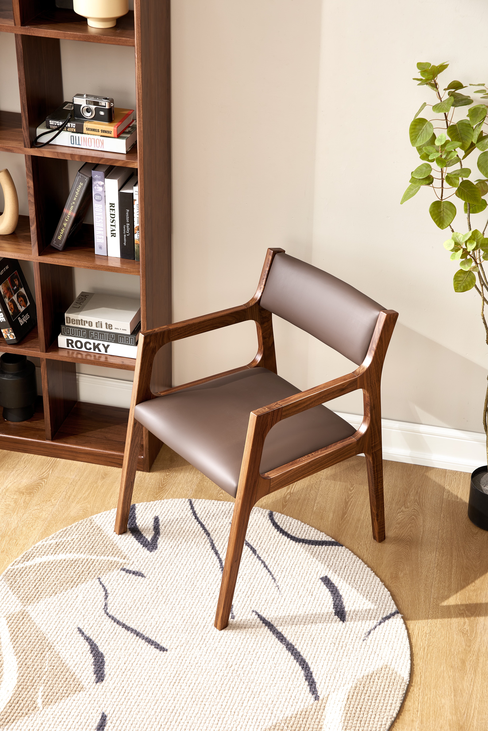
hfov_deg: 22.6
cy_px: 366
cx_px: 244
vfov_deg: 33.4
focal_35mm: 60
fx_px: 1219
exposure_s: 1/4
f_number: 7.1
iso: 100
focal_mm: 60
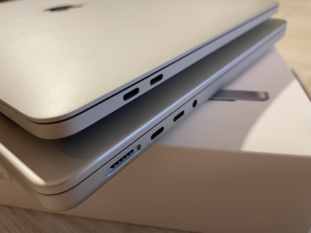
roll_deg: +4.3
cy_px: 116
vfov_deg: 53.1
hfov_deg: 67.3
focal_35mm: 26
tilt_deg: -32.0
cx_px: 156
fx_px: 234
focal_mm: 4.2
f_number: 1.6
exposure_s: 1/30
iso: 500
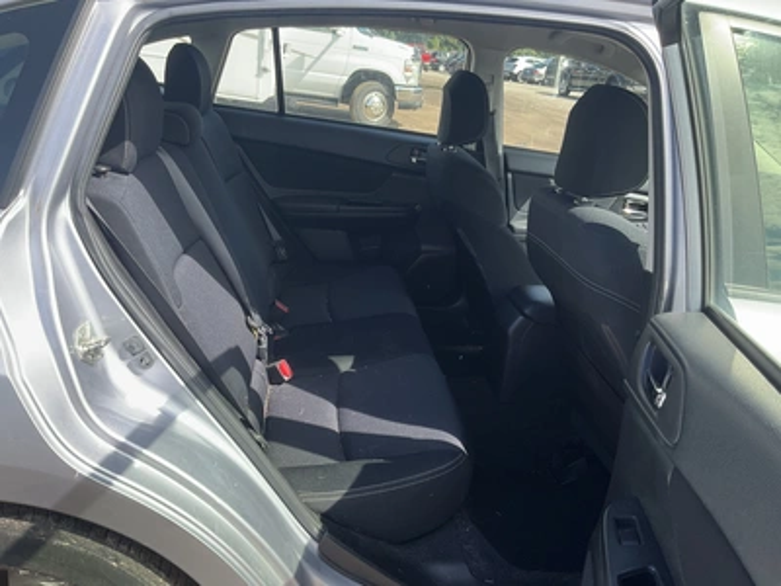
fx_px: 654
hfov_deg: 61.7
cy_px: 293
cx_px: 390
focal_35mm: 29
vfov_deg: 48.2
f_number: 1.8
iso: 25
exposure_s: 1/403
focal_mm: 3
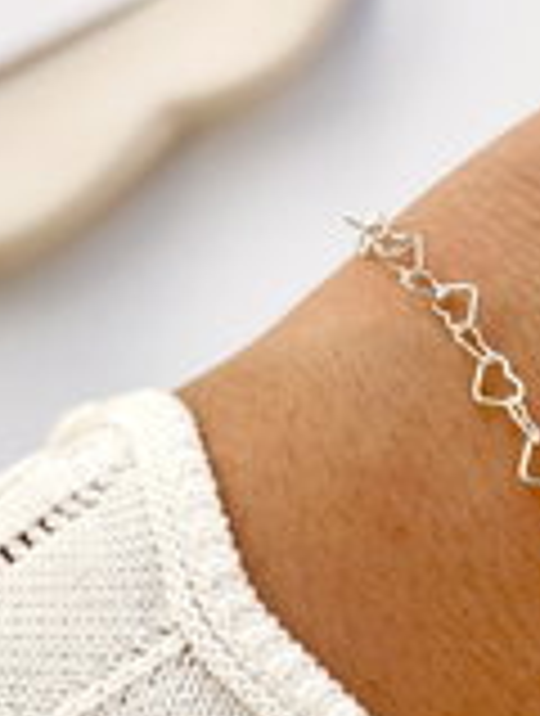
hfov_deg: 16.8
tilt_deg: -78.1
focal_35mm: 87
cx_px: 504
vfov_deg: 22.2
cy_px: 543
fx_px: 1802
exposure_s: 1/2045
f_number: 1.5
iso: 50
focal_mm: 5.7
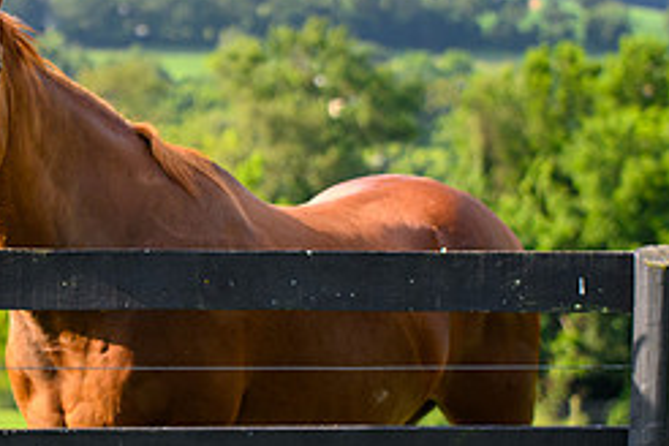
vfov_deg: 8.3
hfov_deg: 12.4
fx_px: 3066
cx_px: 171
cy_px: 203
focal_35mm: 165
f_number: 2.8
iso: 100
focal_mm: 70
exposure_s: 1/800
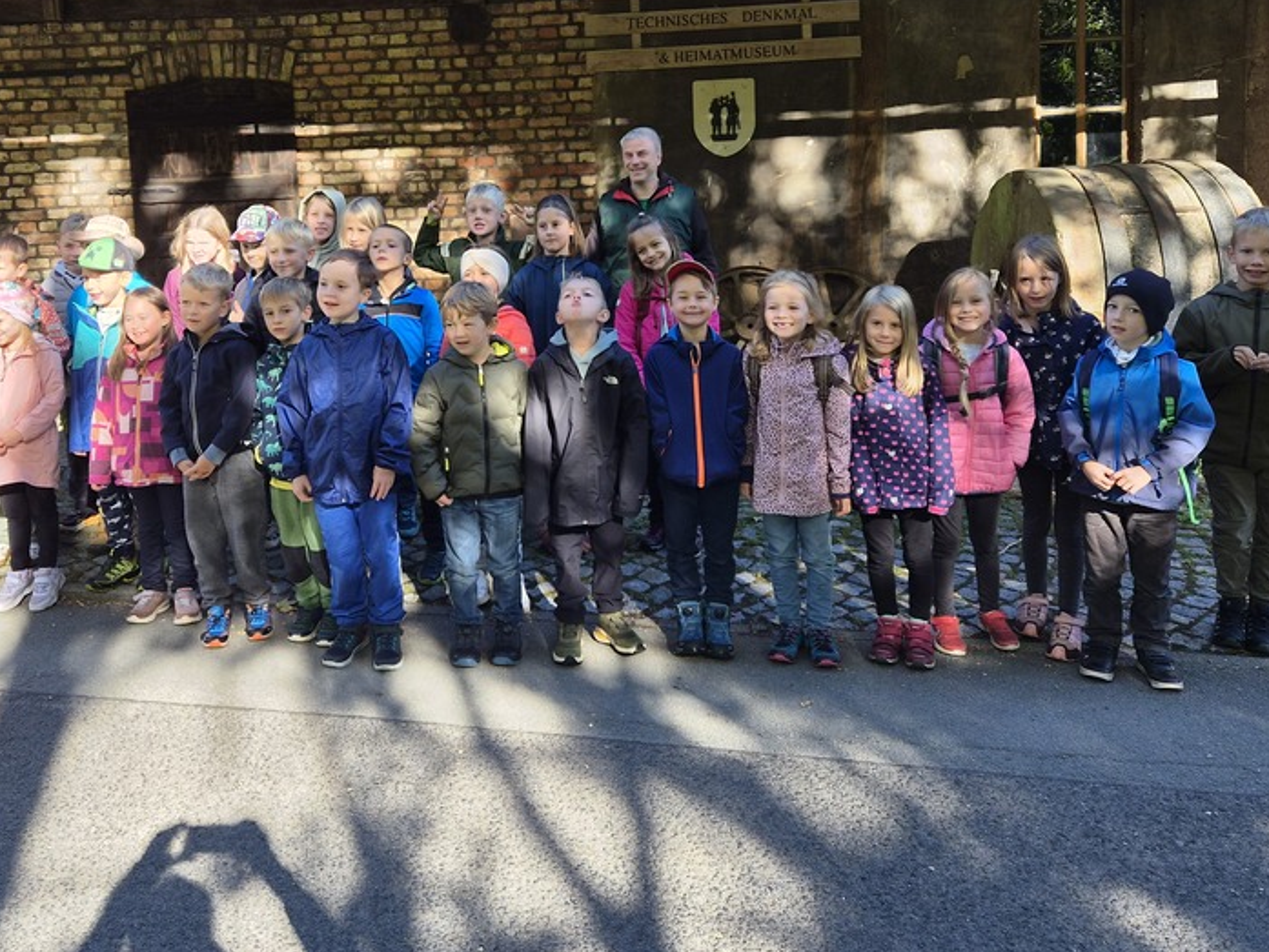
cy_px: 299
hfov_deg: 54.9
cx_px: 501
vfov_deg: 42.2
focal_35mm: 33
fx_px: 1210
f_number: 1.8
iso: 50
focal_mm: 5.4
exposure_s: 1/552
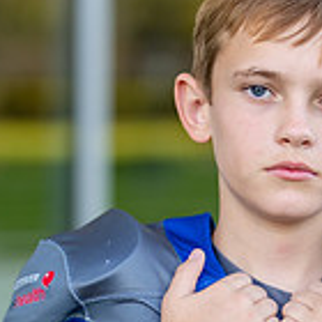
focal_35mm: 195
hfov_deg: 8.9
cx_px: 290
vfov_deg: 8.9
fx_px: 2052
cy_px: 306
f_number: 1.2
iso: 100
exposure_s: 1/640
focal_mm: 50
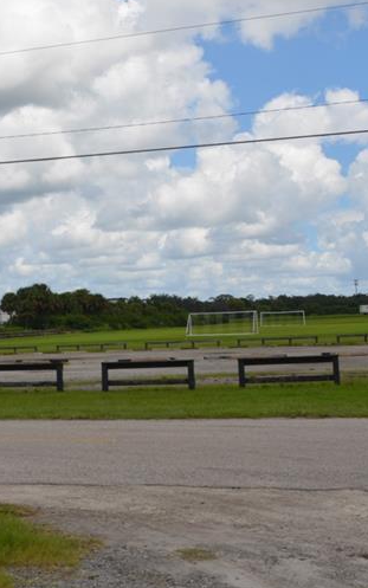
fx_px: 1010
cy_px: 264
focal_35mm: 63
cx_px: -43
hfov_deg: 19.7
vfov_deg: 32.4
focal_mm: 20
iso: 100
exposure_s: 1/200
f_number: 11
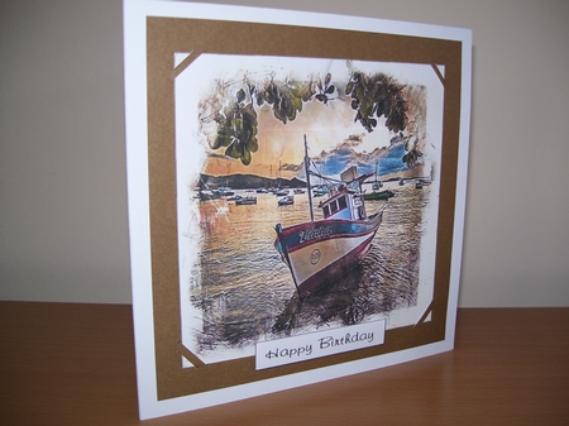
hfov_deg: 51.4
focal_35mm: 36
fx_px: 591
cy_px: 213
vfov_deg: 39.6
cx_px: 284
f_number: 2.7
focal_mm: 6
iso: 80
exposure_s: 1/60
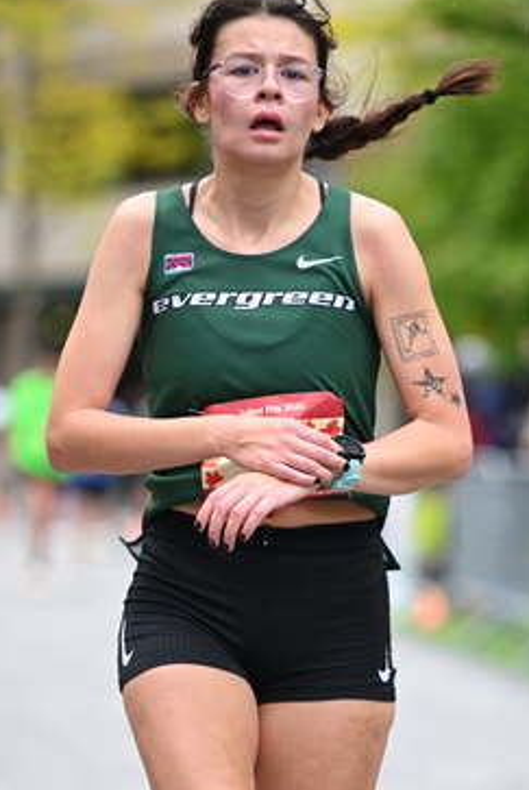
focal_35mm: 227
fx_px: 4989
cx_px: 312
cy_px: 466
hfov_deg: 6.1
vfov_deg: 9.1
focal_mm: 150
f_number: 2.8
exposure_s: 1/2000
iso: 1250
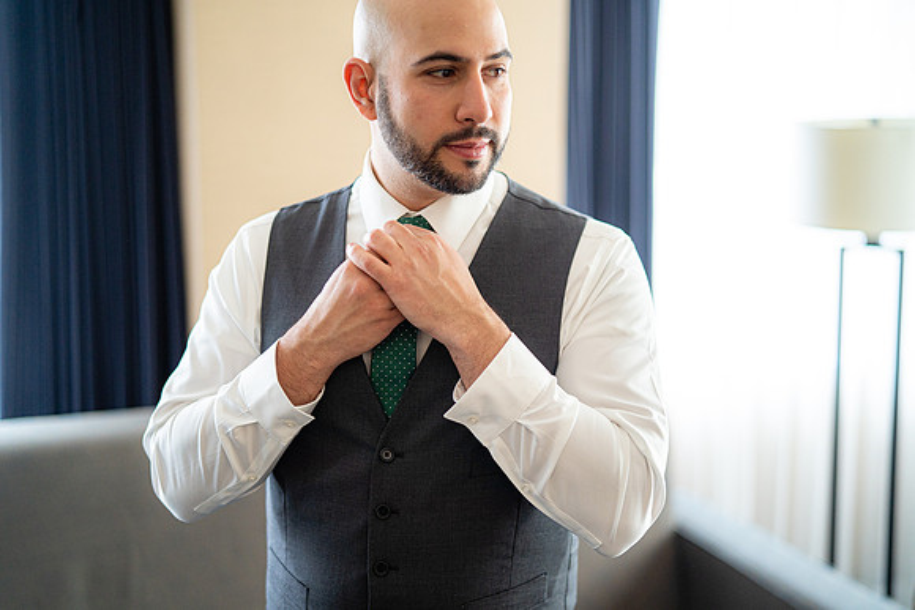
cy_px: 305
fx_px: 1271
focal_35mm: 50
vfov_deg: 27.0
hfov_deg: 39.6
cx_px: 458
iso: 800
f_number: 1.4
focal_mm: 50
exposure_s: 1/500
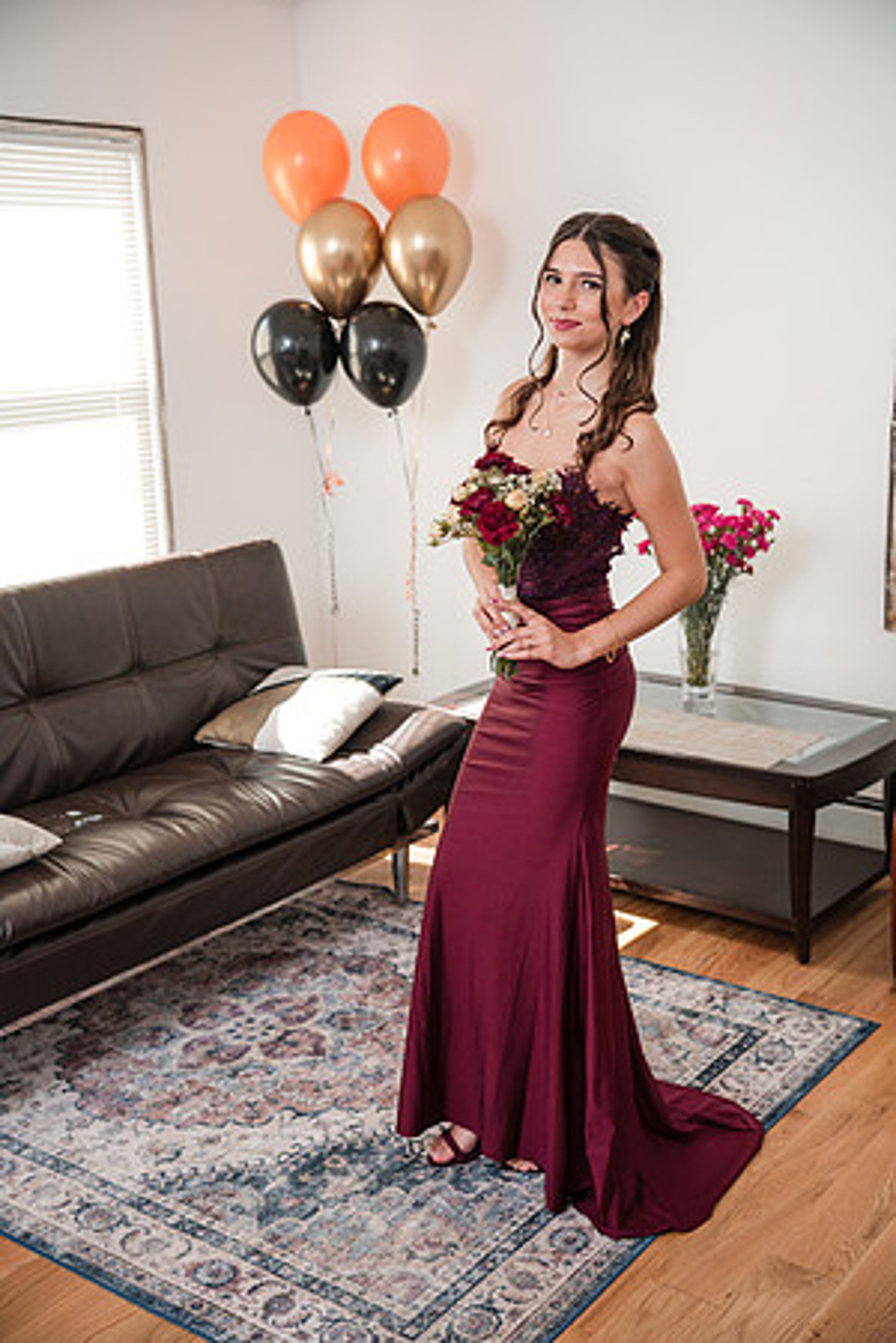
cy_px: 672
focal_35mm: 42
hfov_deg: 31.9
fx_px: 1568
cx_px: 448
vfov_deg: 46.4
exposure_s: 1/250
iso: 1000
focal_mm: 42
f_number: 3.2
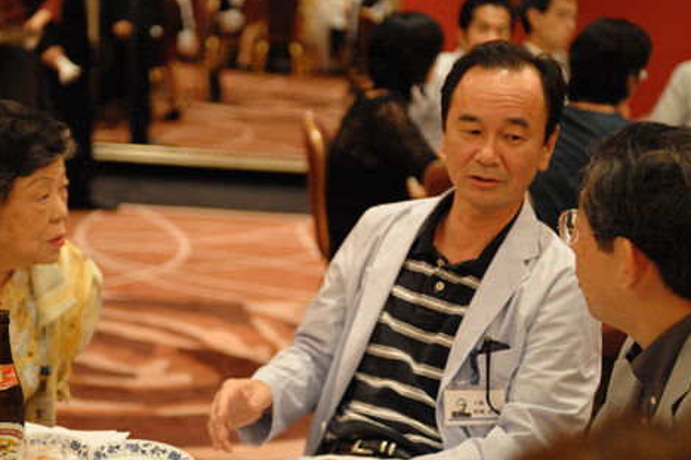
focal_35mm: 85
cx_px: 259
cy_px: 234
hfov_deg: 23.9
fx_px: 1631
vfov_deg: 16.1
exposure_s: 1/125
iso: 5600
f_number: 2.8
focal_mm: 62
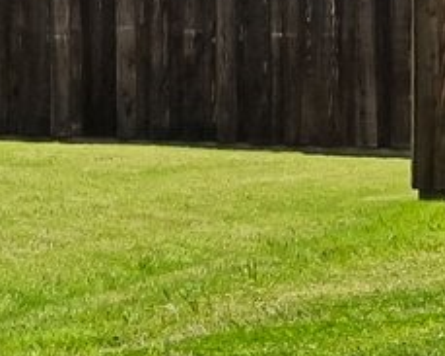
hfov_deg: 6.0
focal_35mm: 252
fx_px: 3317
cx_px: -1539
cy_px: -227
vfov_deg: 6.0
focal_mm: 30
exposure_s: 1/1250
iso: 400
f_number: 8
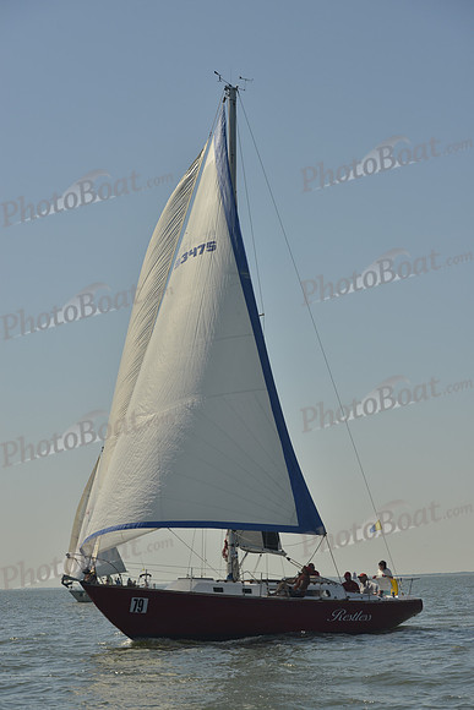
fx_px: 1382
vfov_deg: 28.8
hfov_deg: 19.5
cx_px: 237
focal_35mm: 70
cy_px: 355
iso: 200
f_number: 8
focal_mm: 70
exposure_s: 1/800
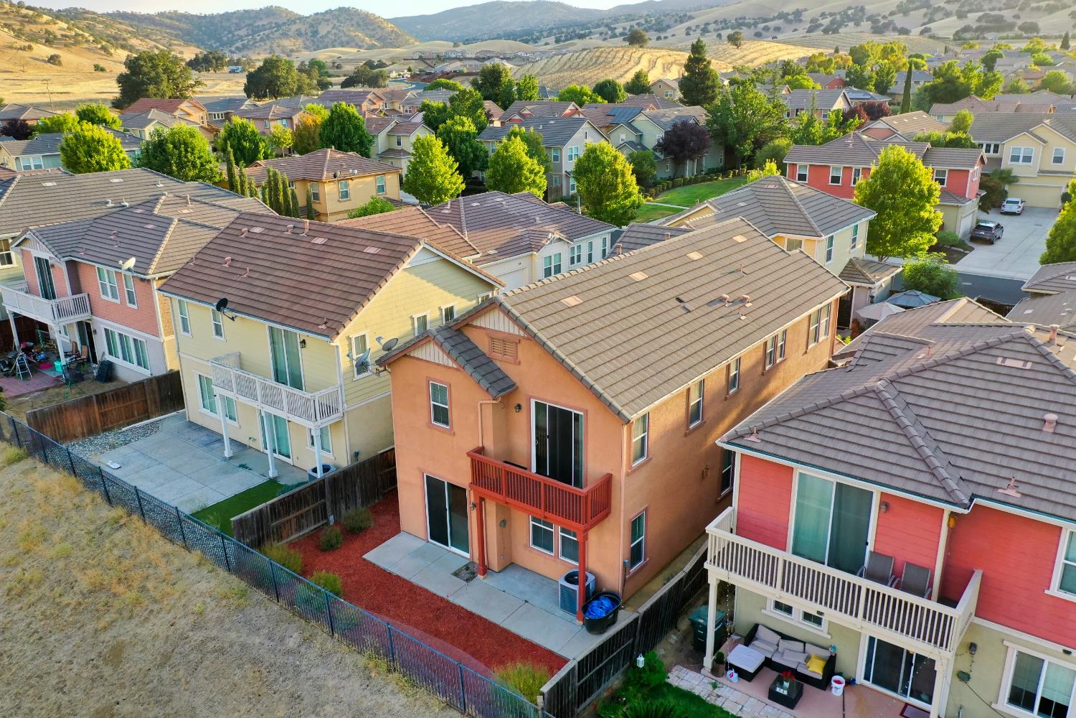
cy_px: 359
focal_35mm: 28
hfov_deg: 65.5
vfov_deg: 46.4
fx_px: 837
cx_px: 538
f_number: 4
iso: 100
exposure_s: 1/100
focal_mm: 10.26
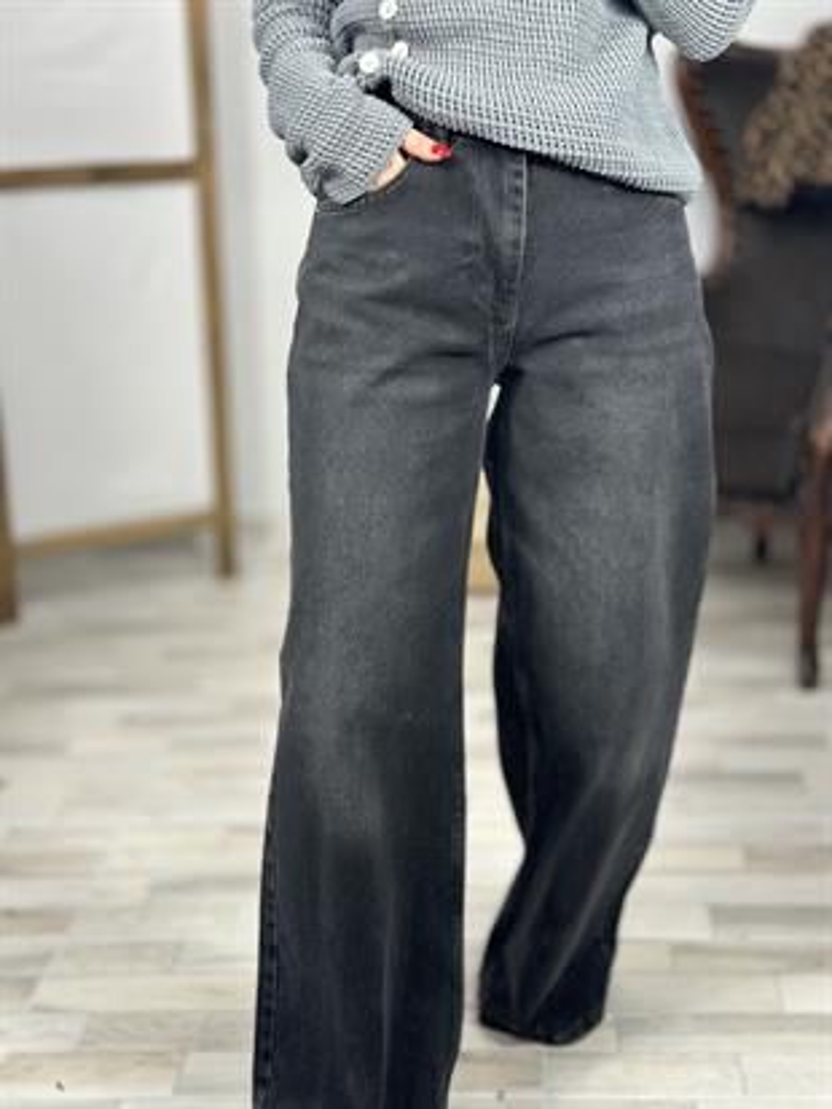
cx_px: 416
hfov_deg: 30.3
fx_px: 1537
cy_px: 554
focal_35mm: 48
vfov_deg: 39.6
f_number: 1.78
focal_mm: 6.86
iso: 125
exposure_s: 1/50
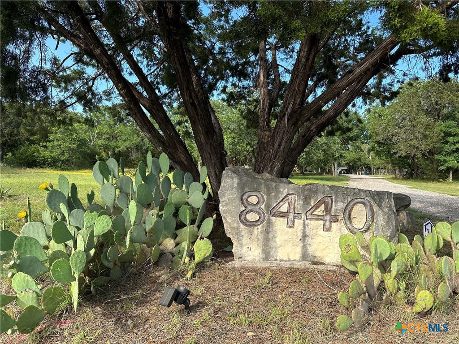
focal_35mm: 24
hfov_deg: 71.6
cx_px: 230
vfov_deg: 56.8
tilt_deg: +1.9
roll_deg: -1.8
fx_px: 318
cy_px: 172
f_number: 1.78
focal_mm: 6.86
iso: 80
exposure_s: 1/1272
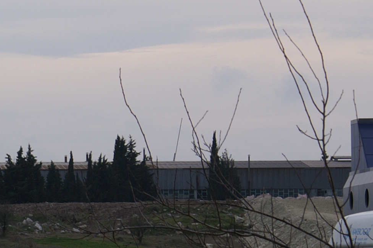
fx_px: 3343
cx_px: -42
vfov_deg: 4.2
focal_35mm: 323
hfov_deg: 6.4
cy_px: 137
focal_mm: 70
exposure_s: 1/200
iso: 100
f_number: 11
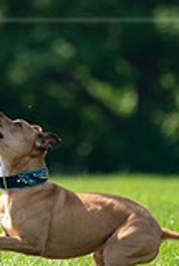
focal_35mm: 1208
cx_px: -17
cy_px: -3
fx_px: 8970
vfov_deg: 1.7
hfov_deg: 1.1
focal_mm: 433
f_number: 6.3
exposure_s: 1/4000
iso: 2000
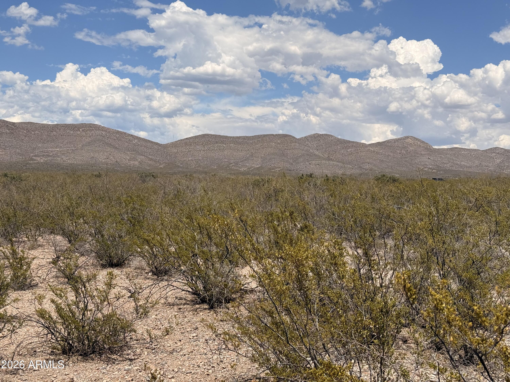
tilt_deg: +1.6
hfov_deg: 39.7
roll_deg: -0.5
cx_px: 255
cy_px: 191
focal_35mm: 48
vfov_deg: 30.3
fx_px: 707
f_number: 1.78
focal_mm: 6.76
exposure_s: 1/8772
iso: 64
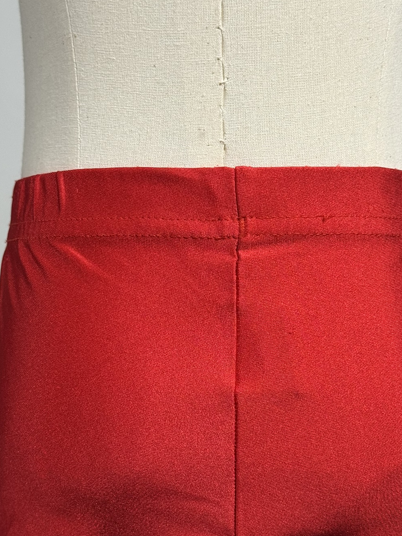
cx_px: 230
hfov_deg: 19.9
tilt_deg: -6.1
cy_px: 344
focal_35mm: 74
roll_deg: +0.0
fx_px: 1146
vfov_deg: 26.2
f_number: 1.78
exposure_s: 1/100
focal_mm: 6.76
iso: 80
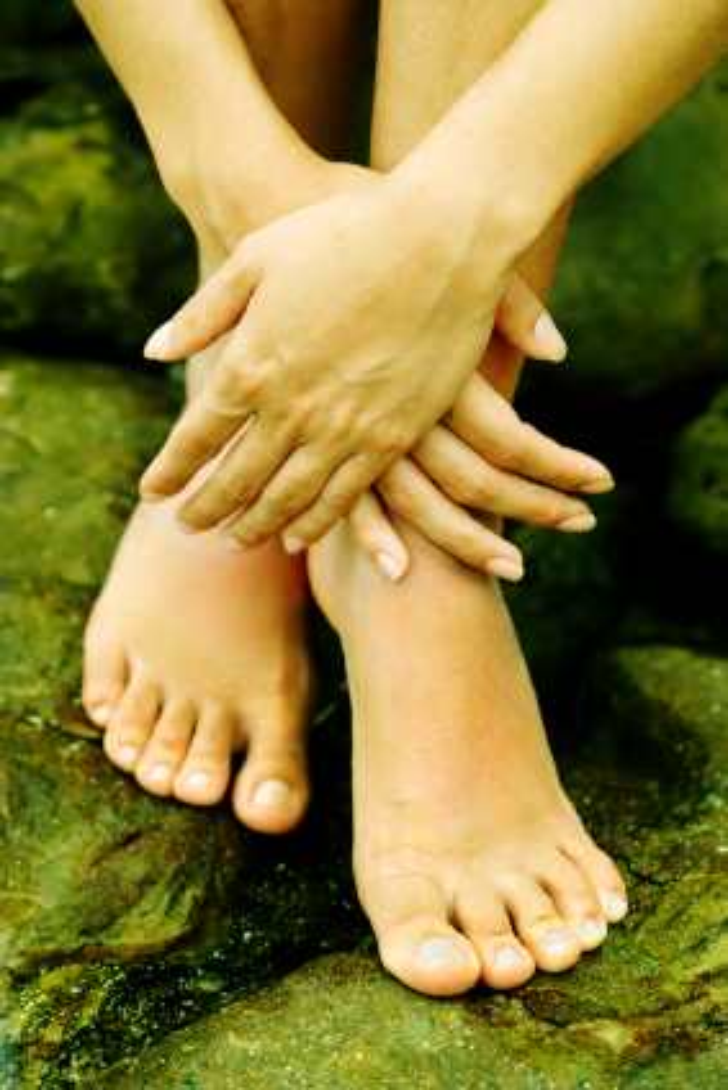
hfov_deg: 13.1
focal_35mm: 105
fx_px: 3182
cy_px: 545
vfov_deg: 19.4
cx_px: 364
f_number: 3.5
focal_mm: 70
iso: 100
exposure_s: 1/300
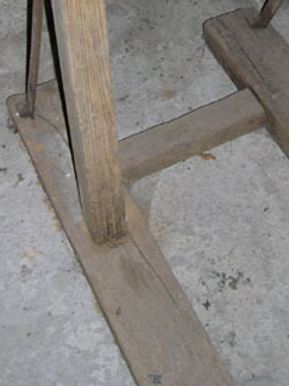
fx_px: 868
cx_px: 223
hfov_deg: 18.8
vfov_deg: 24.0
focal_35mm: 78
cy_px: 2
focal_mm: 8
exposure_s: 1/60
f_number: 2.8
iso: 100
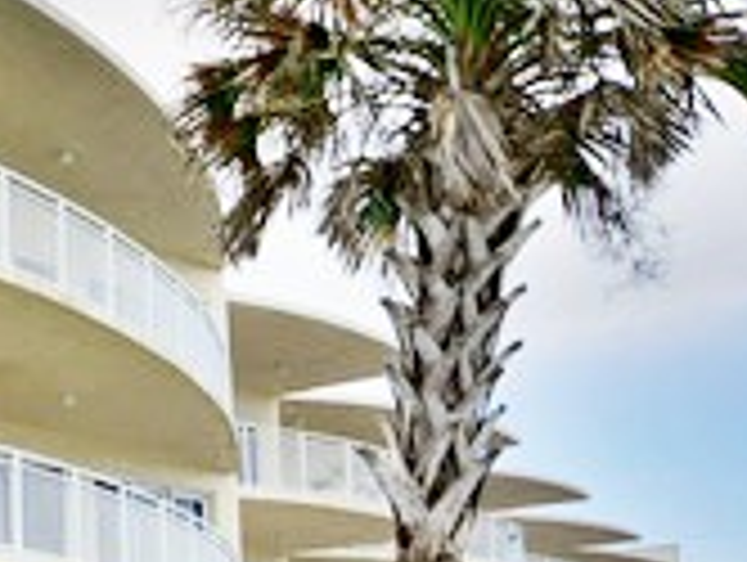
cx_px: -662
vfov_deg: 16.1
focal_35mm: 89
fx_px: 1923
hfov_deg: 17.2
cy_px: 629
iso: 100
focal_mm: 16
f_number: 7.1
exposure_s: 1/200
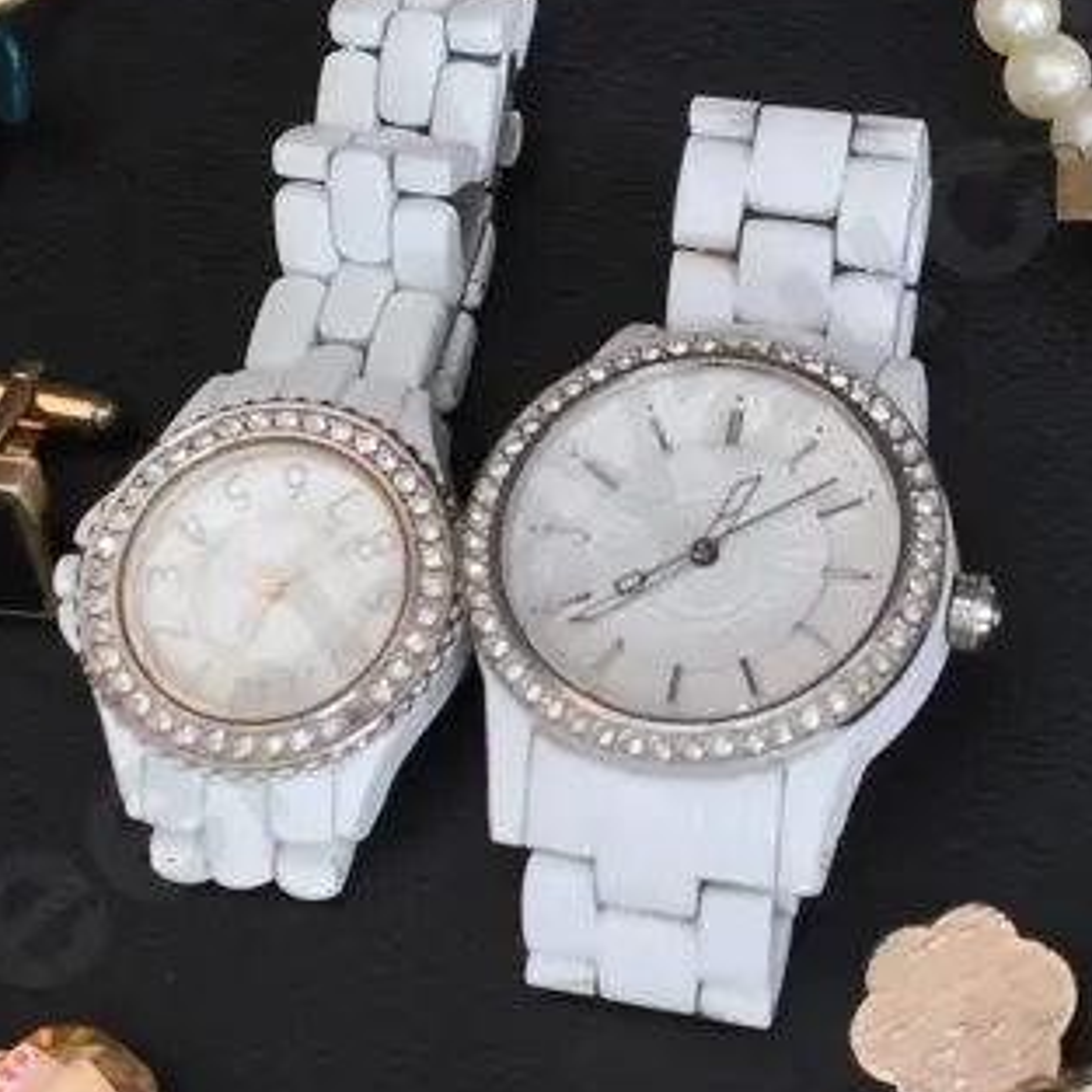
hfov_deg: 22.2
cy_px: 454
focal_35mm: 78
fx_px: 2784
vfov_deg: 22.2
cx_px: 652
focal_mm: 2.87
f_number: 2
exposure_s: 1/100
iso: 160
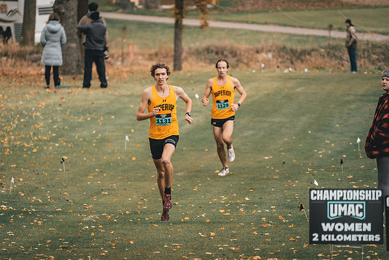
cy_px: 130
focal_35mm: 400
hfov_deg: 5.2
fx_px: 4323
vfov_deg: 3.4
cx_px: 194
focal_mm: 400
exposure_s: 1/800
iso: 400
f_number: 6.3
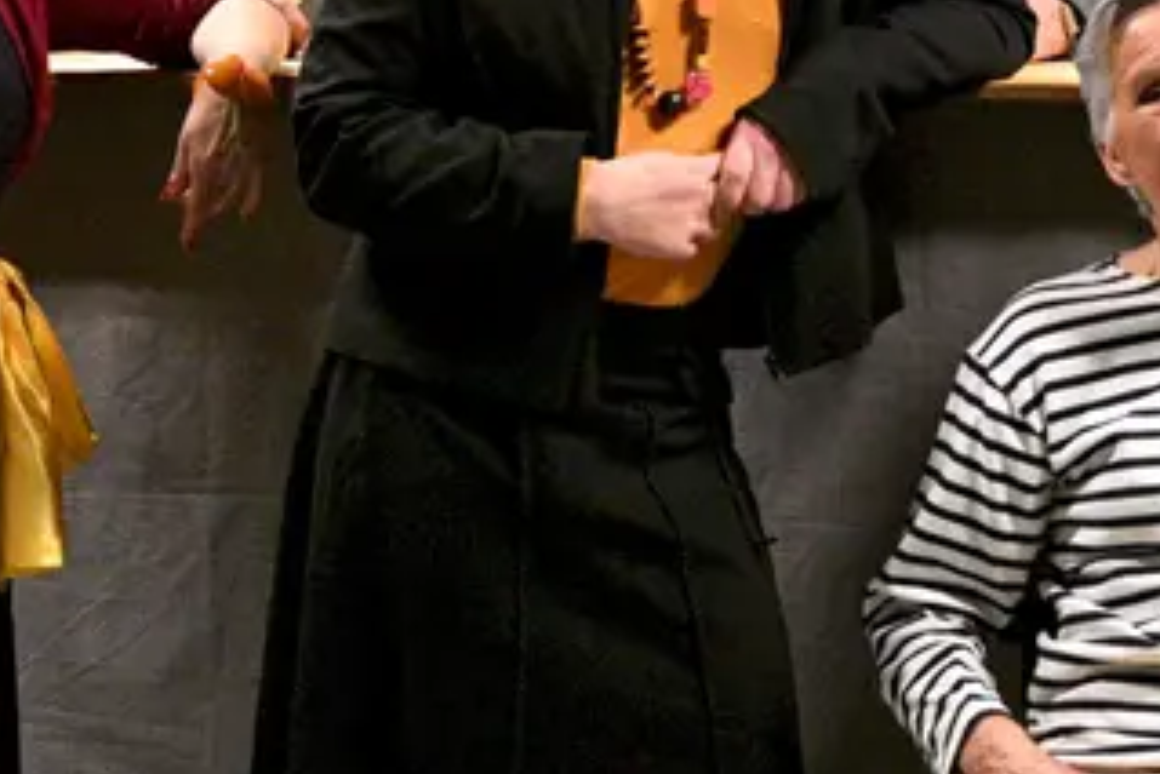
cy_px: -120
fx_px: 3997
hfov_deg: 16.2
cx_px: 1167
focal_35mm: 124
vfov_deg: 10.9
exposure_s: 1/125
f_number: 5.6
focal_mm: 33
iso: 12800
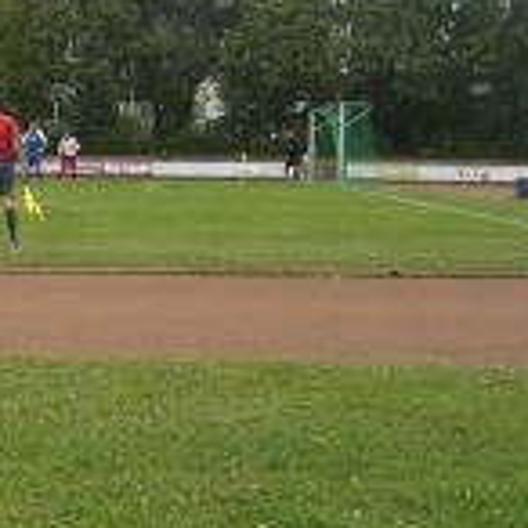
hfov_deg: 17.7
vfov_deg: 18.9
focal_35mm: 92
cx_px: -152
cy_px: 271
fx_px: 1588
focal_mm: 7.9
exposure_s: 1/320
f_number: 4
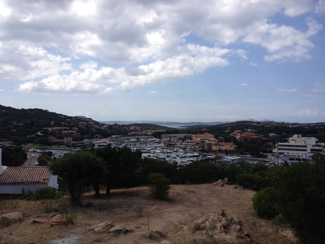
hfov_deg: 52.6
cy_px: 122
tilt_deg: -0.6
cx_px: 162
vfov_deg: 40.7
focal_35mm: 35
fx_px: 329
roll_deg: +1.8
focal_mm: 4.28
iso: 50
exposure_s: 1/1972
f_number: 2.4
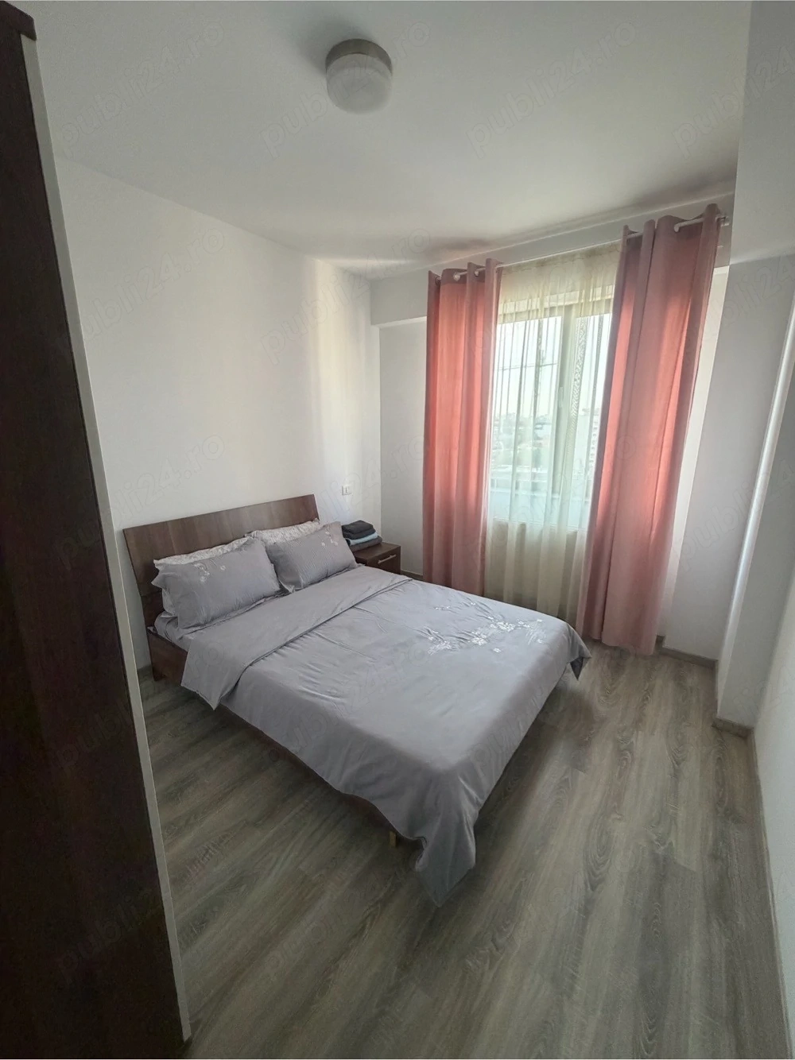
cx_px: 398
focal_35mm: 14
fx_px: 429
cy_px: 530
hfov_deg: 85.7
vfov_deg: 102.1
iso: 320
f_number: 2.2
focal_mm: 2.22
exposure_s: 1/117
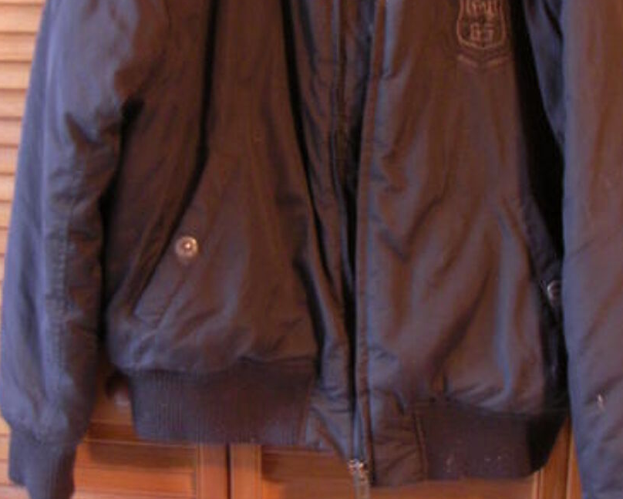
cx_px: 376
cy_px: 109
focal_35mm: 66
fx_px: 1217
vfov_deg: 22.9
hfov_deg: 28.6
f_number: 3.5
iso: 200
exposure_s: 1/2
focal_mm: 6.3
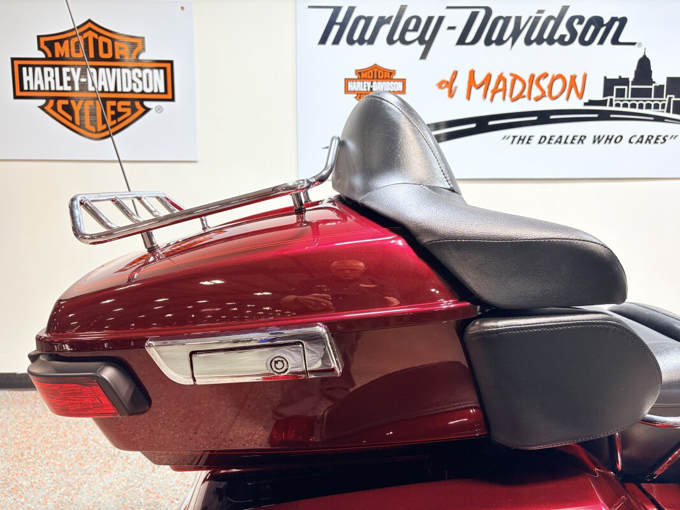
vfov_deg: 53.1
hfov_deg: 67.3
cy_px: 255
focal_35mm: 26
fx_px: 511
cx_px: 340
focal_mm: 5.96
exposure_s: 1/120
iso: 64
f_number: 1.6
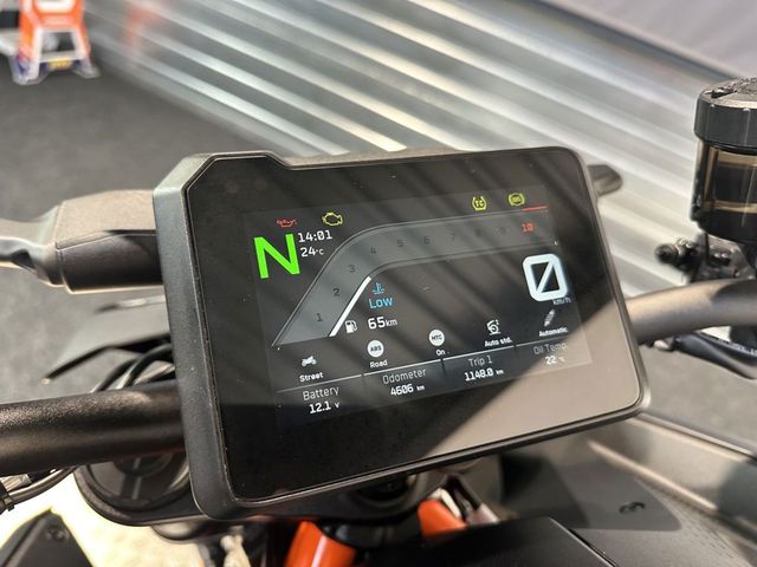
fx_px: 525
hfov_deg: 71.6
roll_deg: -20.7
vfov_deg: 56.8
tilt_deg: -32.1
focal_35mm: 24
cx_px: 378
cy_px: 284
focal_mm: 6.86
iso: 320
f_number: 1.78
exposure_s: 1/50
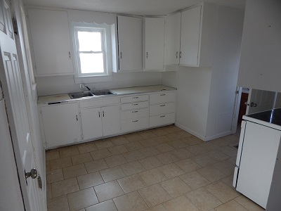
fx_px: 179
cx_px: 140
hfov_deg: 76.4
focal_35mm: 22
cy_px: 106
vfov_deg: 61.1
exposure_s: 1/40
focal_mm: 4
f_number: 3
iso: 125
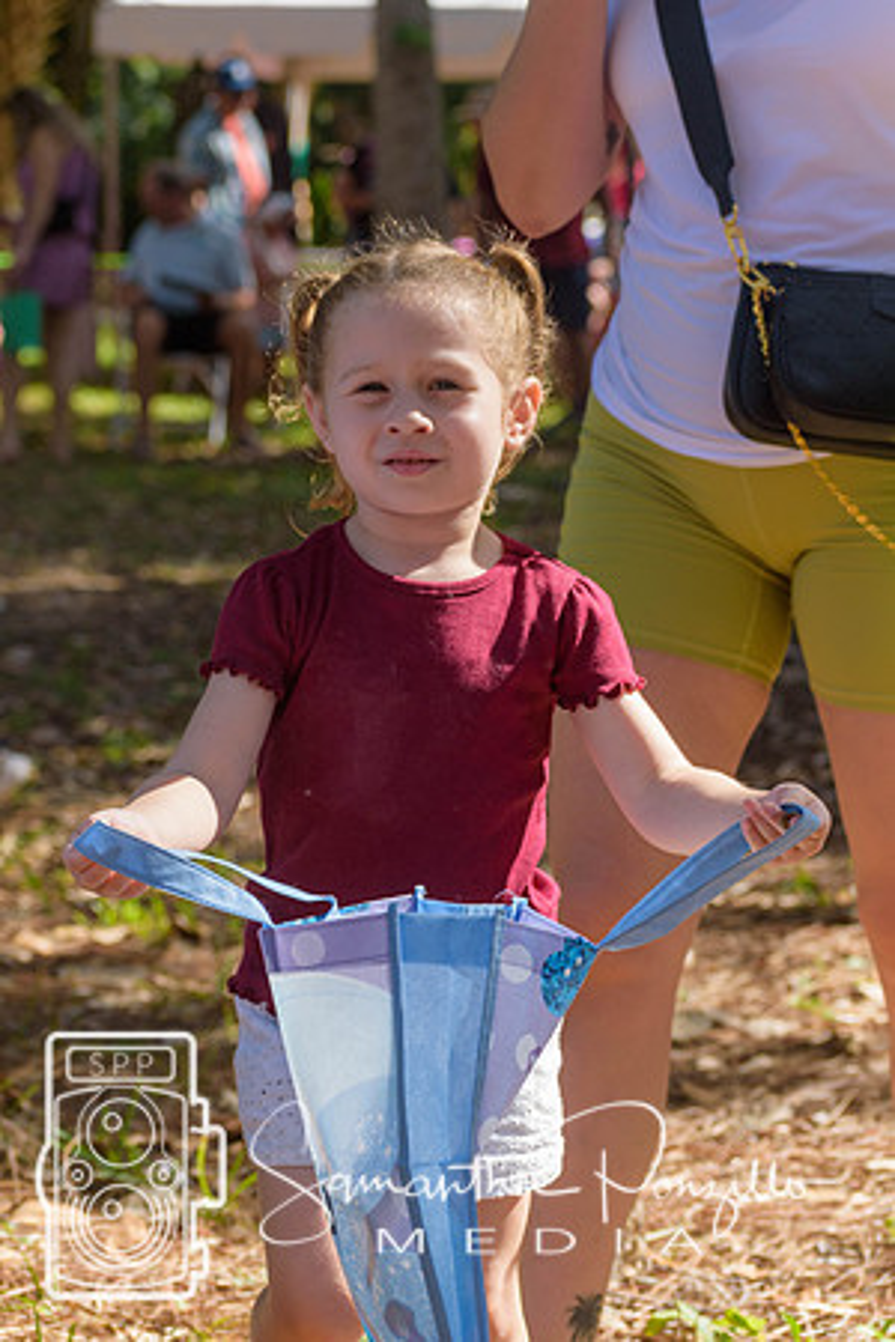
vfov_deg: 17.5
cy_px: 671
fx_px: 4363
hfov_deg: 11.7
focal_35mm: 117
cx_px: 448
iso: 200
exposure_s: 1/640
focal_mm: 78
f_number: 5.6
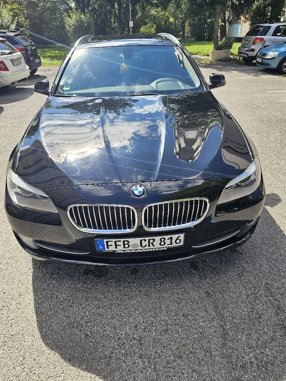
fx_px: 253
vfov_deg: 73.9
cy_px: 190
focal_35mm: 23
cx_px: 143
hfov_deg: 58.9
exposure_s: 1/256
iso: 10
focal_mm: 6.3
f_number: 1.7
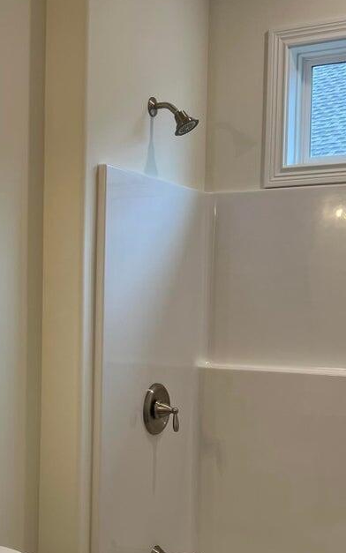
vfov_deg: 33.7
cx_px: 52
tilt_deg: -3.5
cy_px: 361
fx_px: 905
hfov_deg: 21.3
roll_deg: -1.5
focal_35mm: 60
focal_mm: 5.7
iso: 32
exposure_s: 1/120
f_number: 1.5
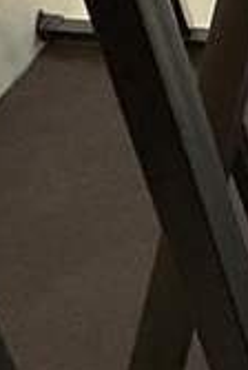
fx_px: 1976
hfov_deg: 6.4
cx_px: 826
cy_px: 215
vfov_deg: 10.7
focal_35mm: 192
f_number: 1.8
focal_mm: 3
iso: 16
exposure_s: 1/135
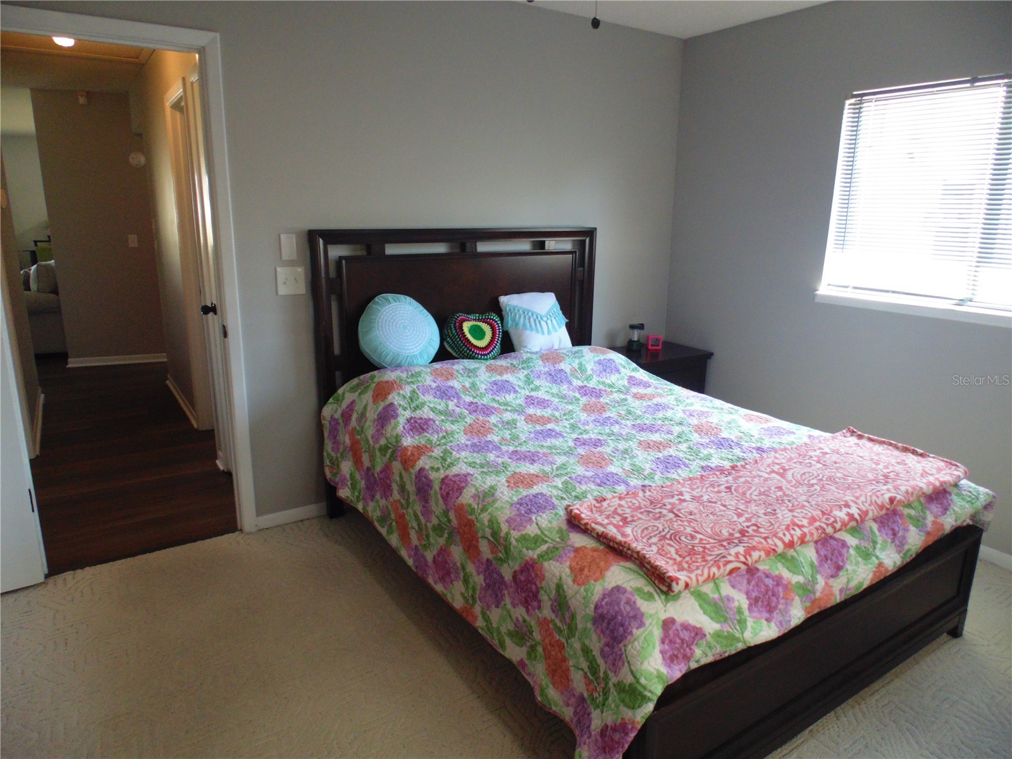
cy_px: 380
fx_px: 643
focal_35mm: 22
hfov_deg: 76.4
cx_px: 506
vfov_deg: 61.1
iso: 200
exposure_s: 1/30
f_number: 3.1
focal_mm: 4
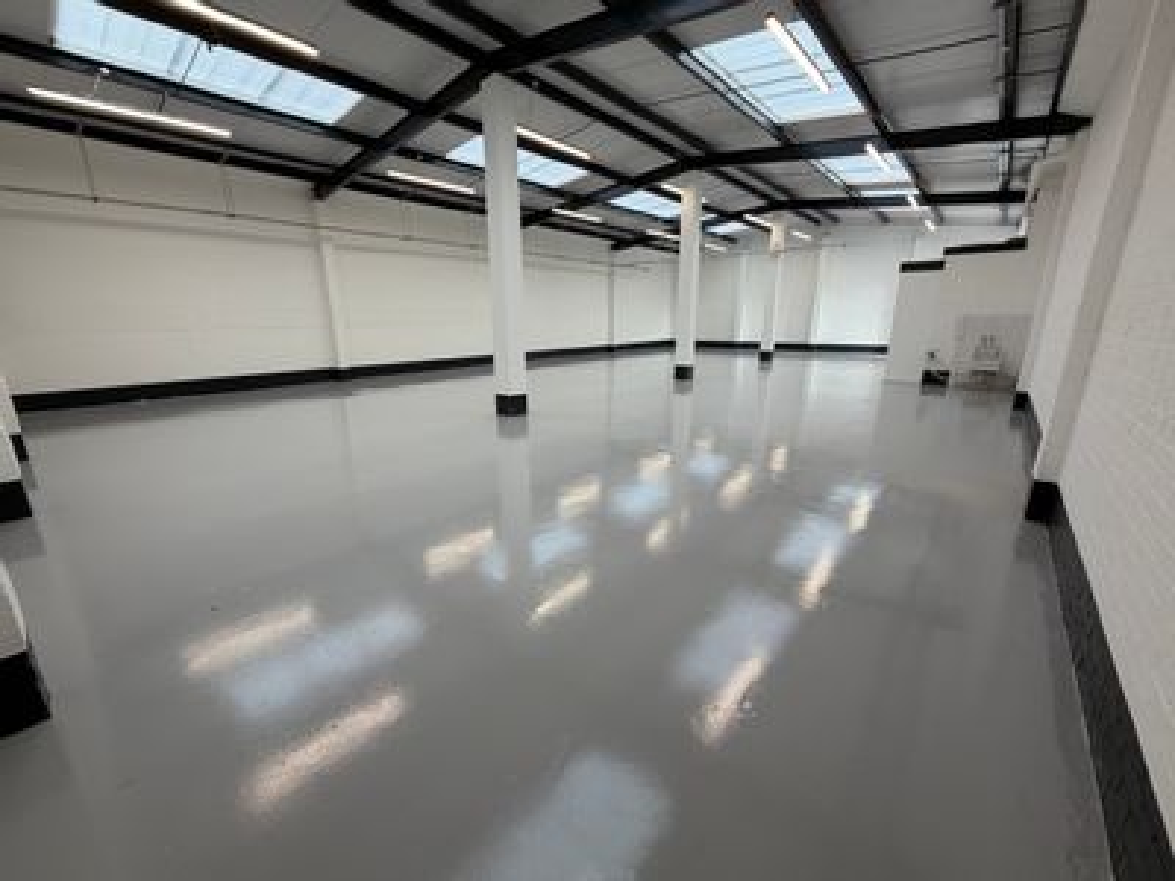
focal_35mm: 14
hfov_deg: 102.1
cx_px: 588
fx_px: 475
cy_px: 440
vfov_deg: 85.7
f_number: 2.2
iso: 50
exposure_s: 1/121
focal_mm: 2.22
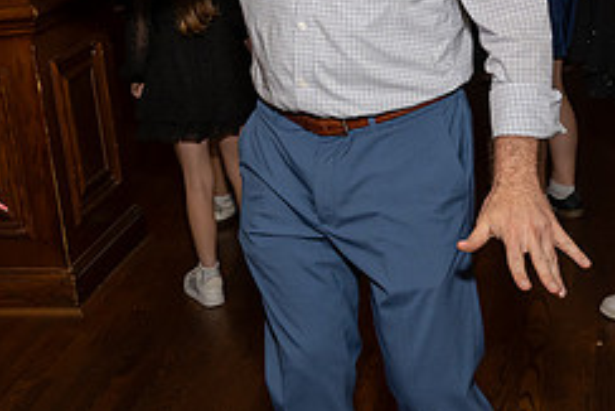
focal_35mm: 70
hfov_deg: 28.4
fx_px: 1196
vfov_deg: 19.1
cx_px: 147
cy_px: 35
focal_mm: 24
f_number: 8
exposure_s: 1/250
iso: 640
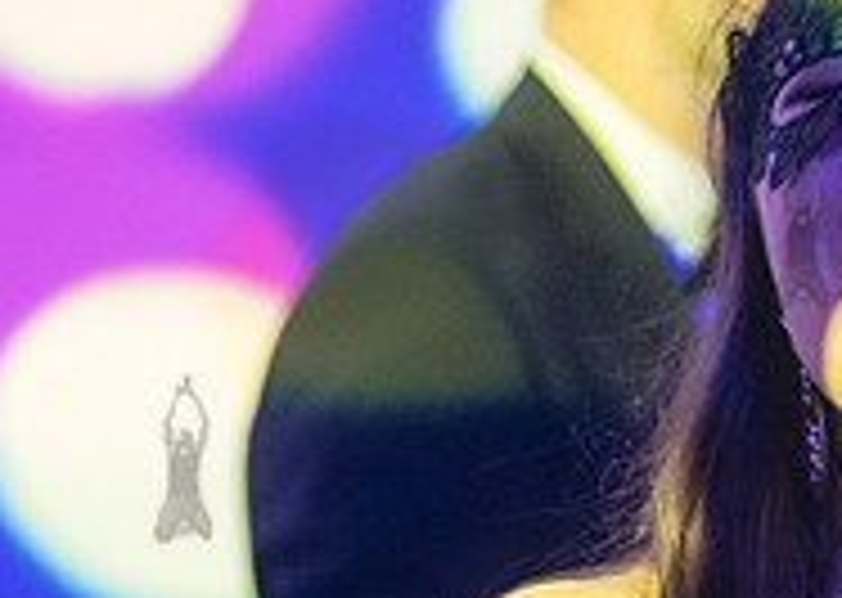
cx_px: 636
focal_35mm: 359
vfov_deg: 4.0
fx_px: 8573
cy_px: 741
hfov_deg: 5.6
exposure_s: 1/100
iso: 8000
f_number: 3.5
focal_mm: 105
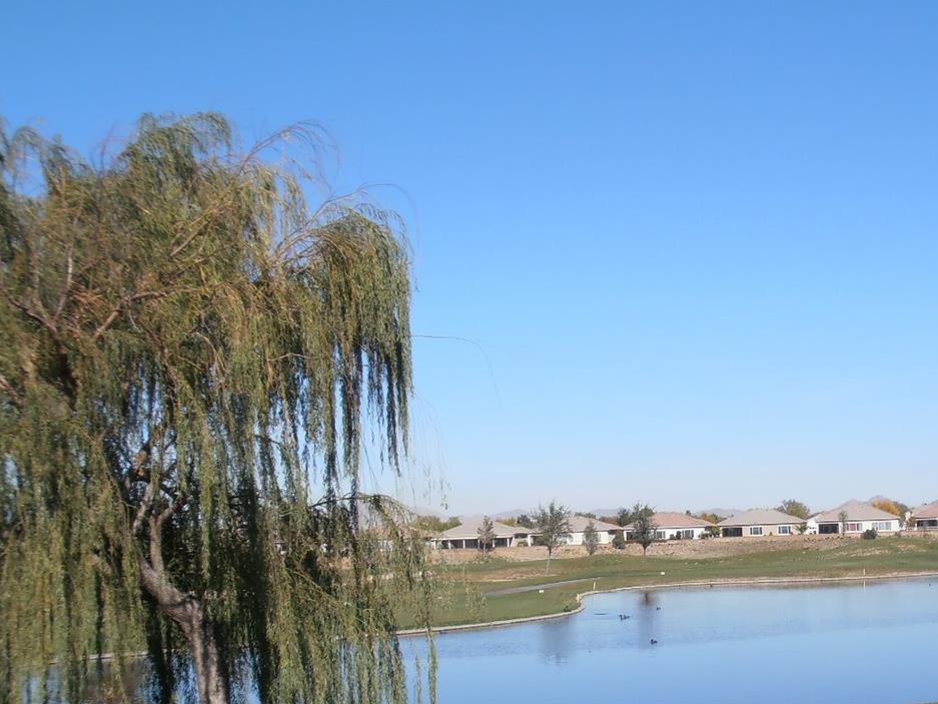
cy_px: 547
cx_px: 735
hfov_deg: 29.6
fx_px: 1734
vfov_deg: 22.7
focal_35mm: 64
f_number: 3.9
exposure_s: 1/1250
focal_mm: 7.15
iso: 80
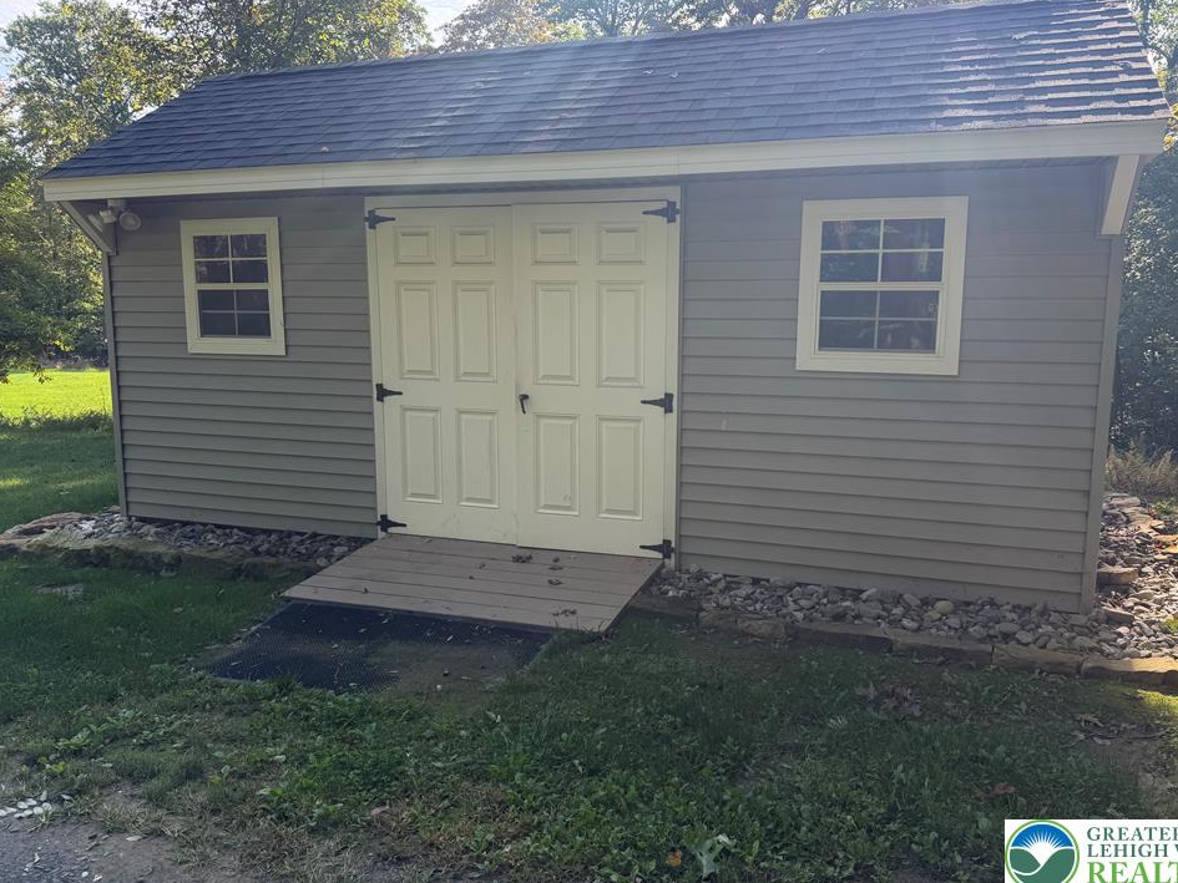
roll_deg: +0.4
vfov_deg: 53.1
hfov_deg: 67.2
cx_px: 621
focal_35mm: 26
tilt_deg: -9.0
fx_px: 885
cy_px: 425
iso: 80
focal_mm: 6.76
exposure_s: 1/955
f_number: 1.78
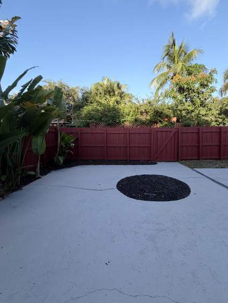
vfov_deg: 94.3
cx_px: 121
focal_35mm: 16
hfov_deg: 78.0
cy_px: 141
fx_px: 141
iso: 50
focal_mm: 2.22
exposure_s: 1/502
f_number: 2.2
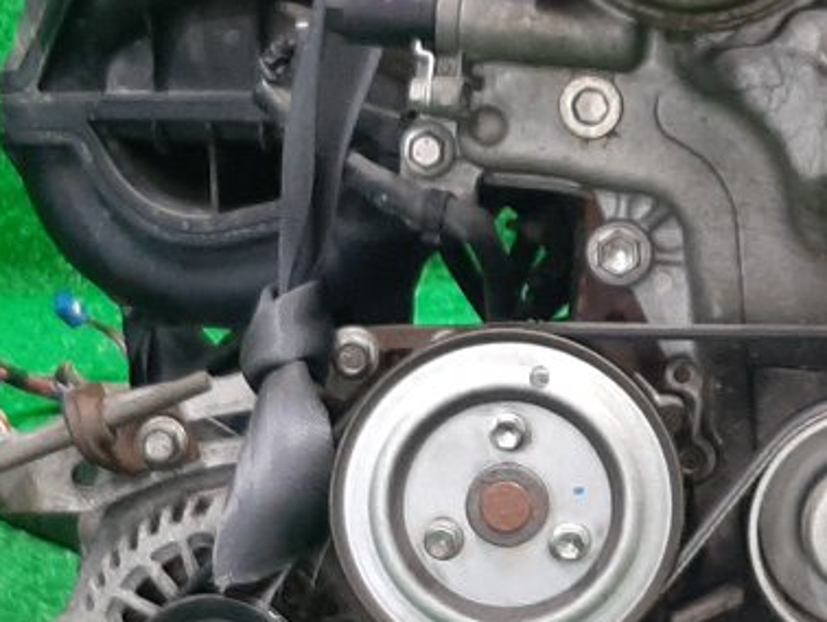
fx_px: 2367
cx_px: 641
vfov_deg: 14.9
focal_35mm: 99
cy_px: 410
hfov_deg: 19.6
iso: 177
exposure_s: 1/50
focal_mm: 3.93
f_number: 1.7
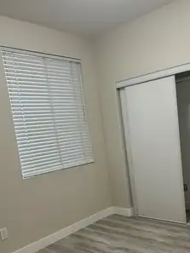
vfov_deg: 51.7
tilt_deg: -7.6
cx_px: 108
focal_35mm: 35
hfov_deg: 40.6
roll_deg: +6.5
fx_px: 256
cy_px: 166
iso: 125
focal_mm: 5.7
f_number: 1.5
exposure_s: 1/120
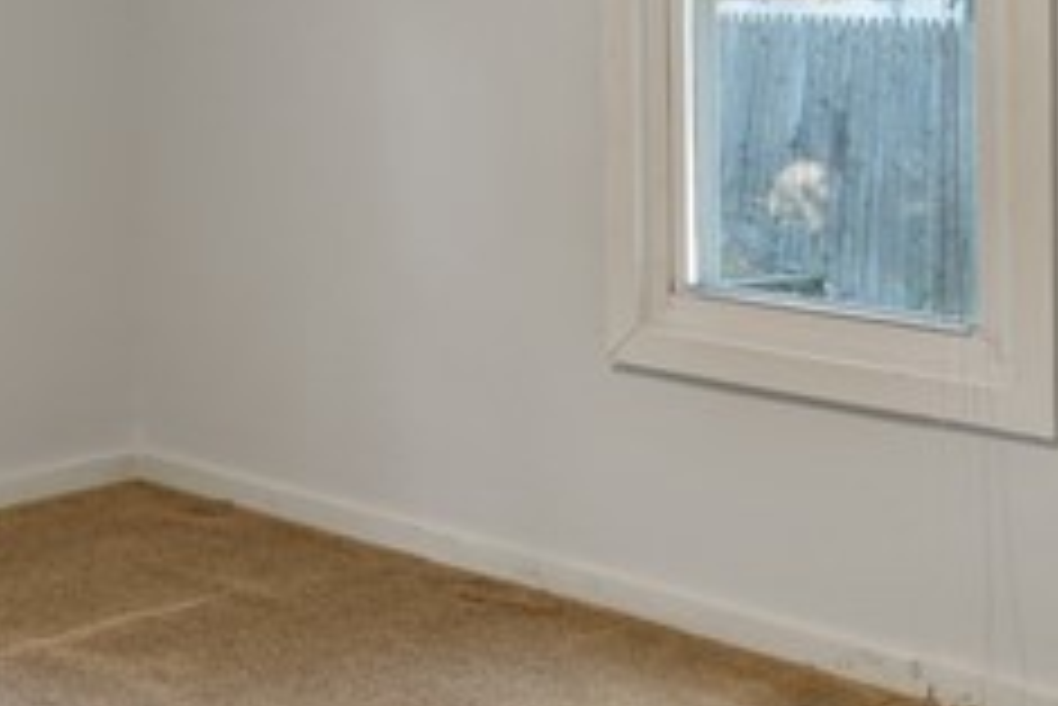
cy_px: -112
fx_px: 2176
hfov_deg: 26.0
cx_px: 14
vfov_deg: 17.7
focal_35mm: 74
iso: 250
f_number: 9
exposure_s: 1/2.5
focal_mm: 16
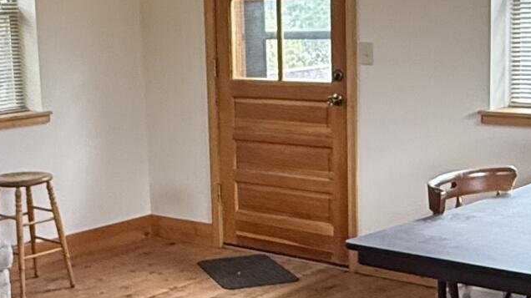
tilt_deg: -9.5
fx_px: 1013
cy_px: 189
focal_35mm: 72
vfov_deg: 16.7
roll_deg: +2.6
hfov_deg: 29.2
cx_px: 190
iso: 250
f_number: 2.2
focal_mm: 2.22
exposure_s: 1/120
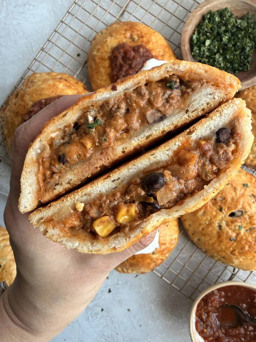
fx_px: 237
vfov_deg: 71.6
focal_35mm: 24
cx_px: 128
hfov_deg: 56.8
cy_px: 171
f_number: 2.2
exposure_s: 1/161
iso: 40
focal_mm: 2.22
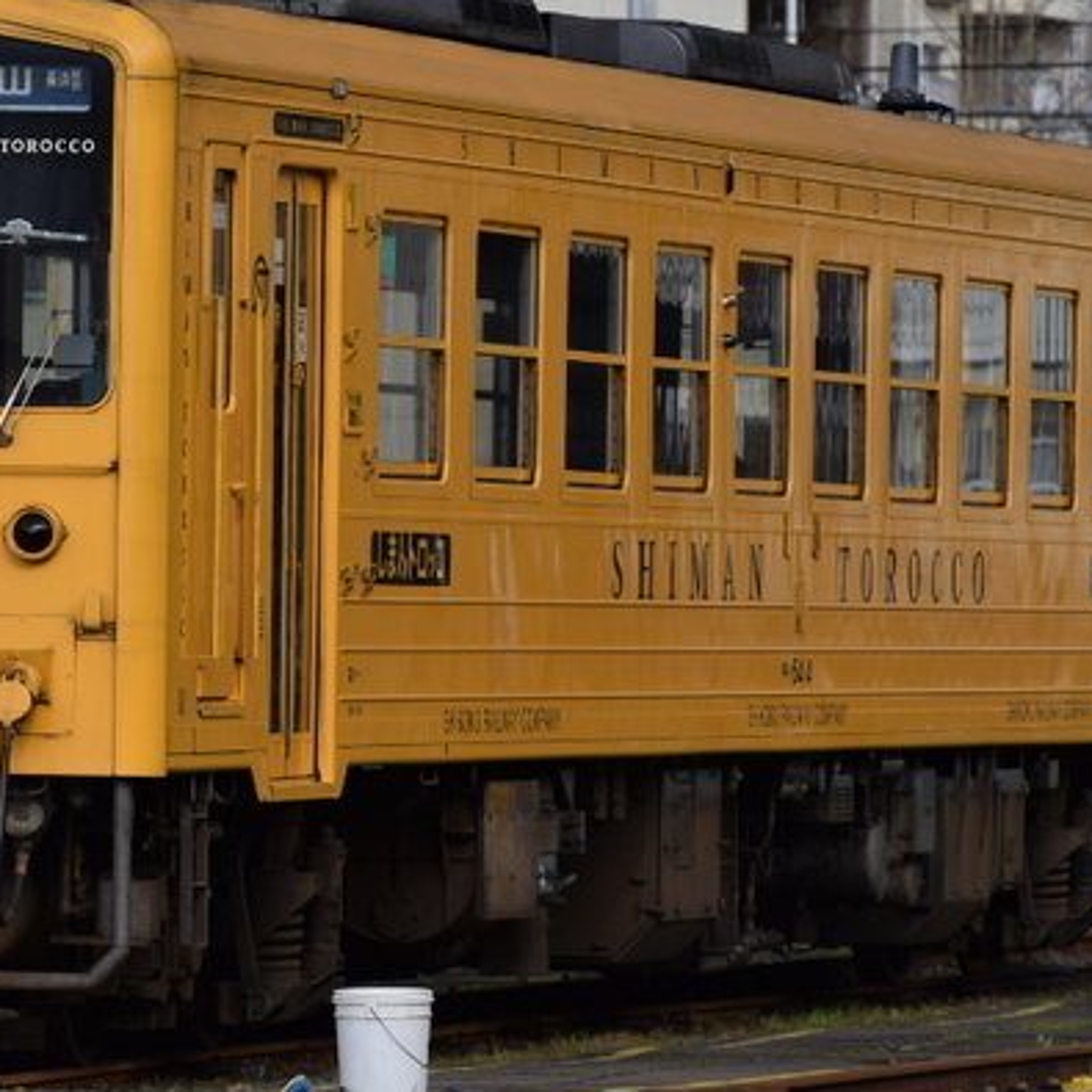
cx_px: 241
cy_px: 420
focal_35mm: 439
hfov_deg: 4.0
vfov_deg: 4.0
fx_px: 15668
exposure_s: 1/500
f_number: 5
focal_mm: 170
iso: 100
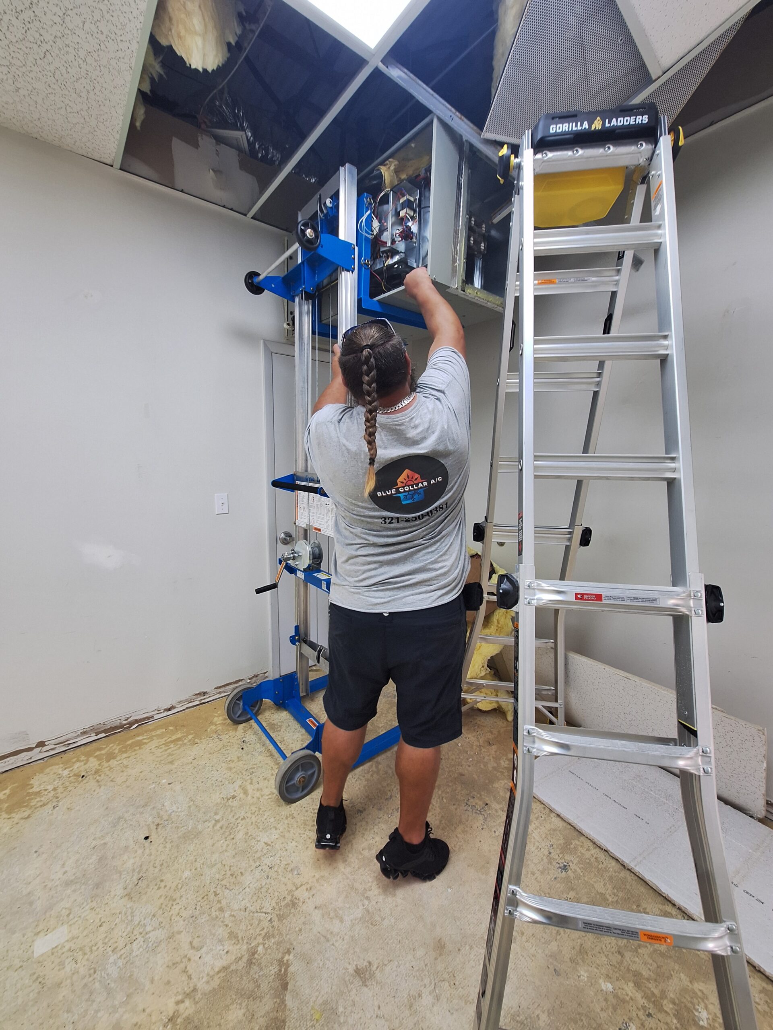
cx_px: 386
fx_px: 387
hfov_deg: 89.9
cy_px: 515
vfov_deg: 106.2
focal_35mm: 13
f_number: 2.2
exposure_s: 1/40
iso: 50
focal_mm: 1.74
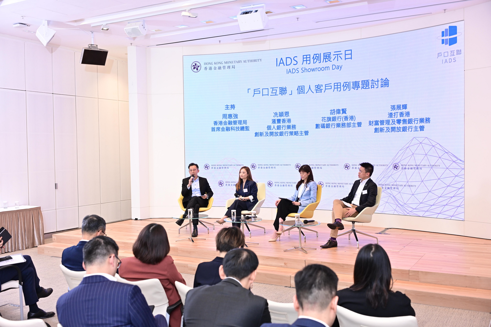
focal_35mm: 37
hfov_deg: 51.9
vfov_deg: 35.9
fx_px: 505
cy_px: 164
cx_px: 246
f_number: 4
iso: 1000
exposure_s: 1/160
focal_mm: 37
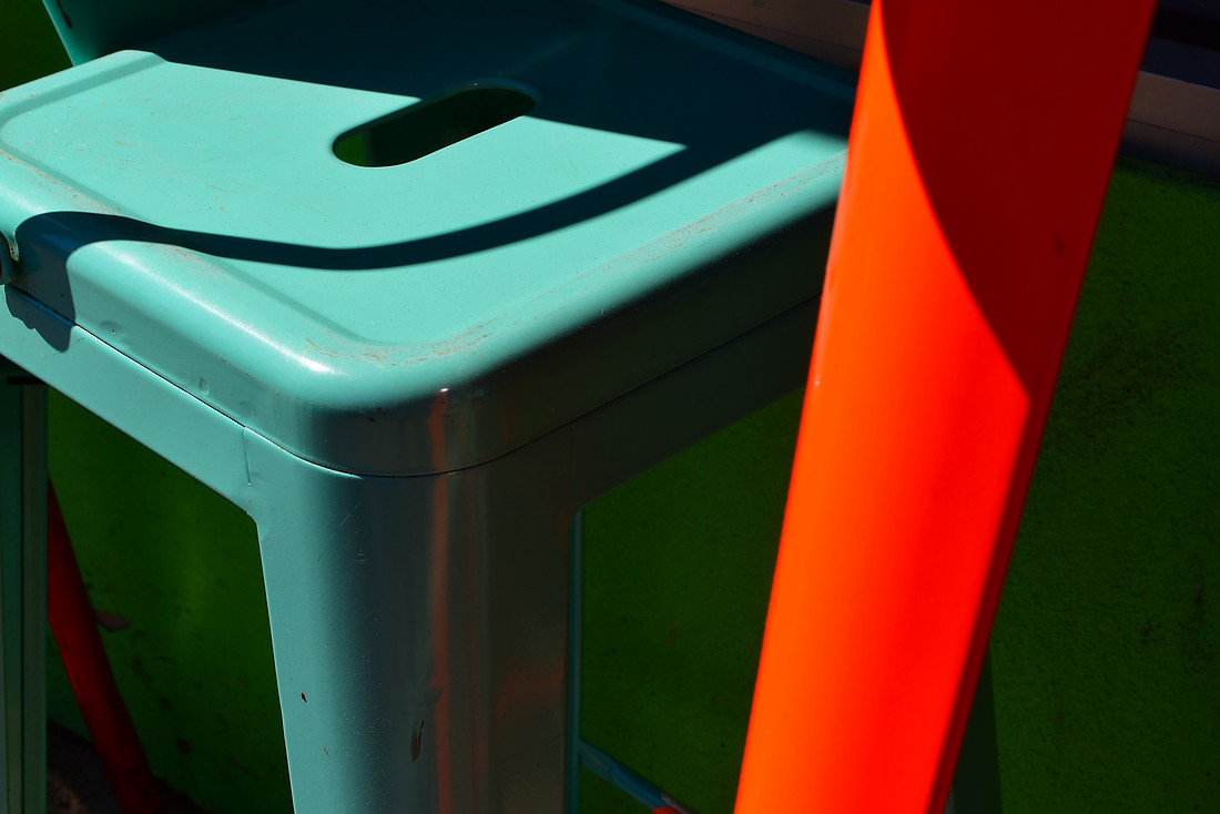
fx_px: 2440
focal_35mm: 72
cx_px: 610
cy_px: 407
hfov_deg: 28.1
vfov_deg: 18.9
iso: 200
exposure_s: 1/320
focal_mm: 48
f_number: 11
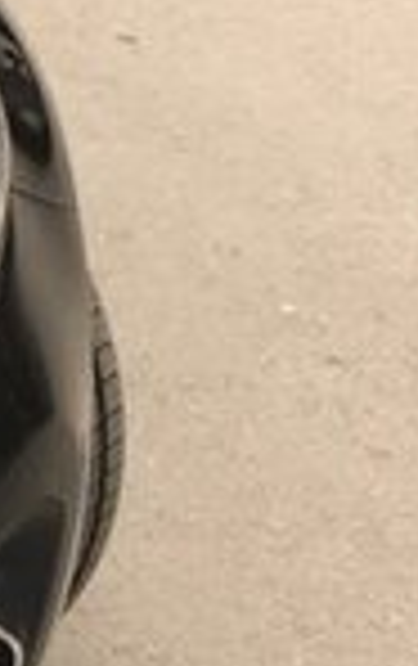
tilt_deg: -20.4
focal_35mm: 137
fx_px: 2487
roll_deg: -0.2
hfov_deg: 8.0
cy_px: 88
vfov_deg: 15.1
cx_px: -917
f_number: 2.2
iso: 40
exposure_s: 1/100
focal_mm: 4.15
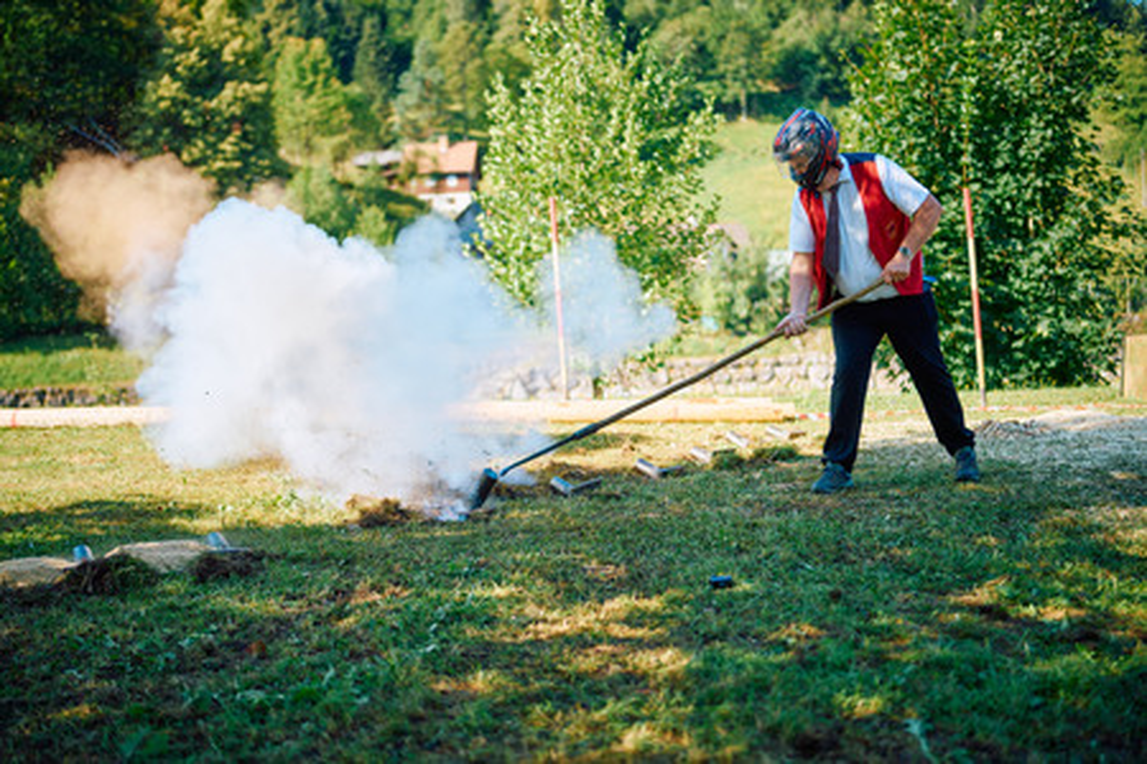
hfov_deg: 54.4
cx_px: 574
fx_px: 1115
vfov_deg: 37.9
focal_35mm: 35
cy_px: 382
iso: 160
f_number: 1.2
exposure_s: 1/6400
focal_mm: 35
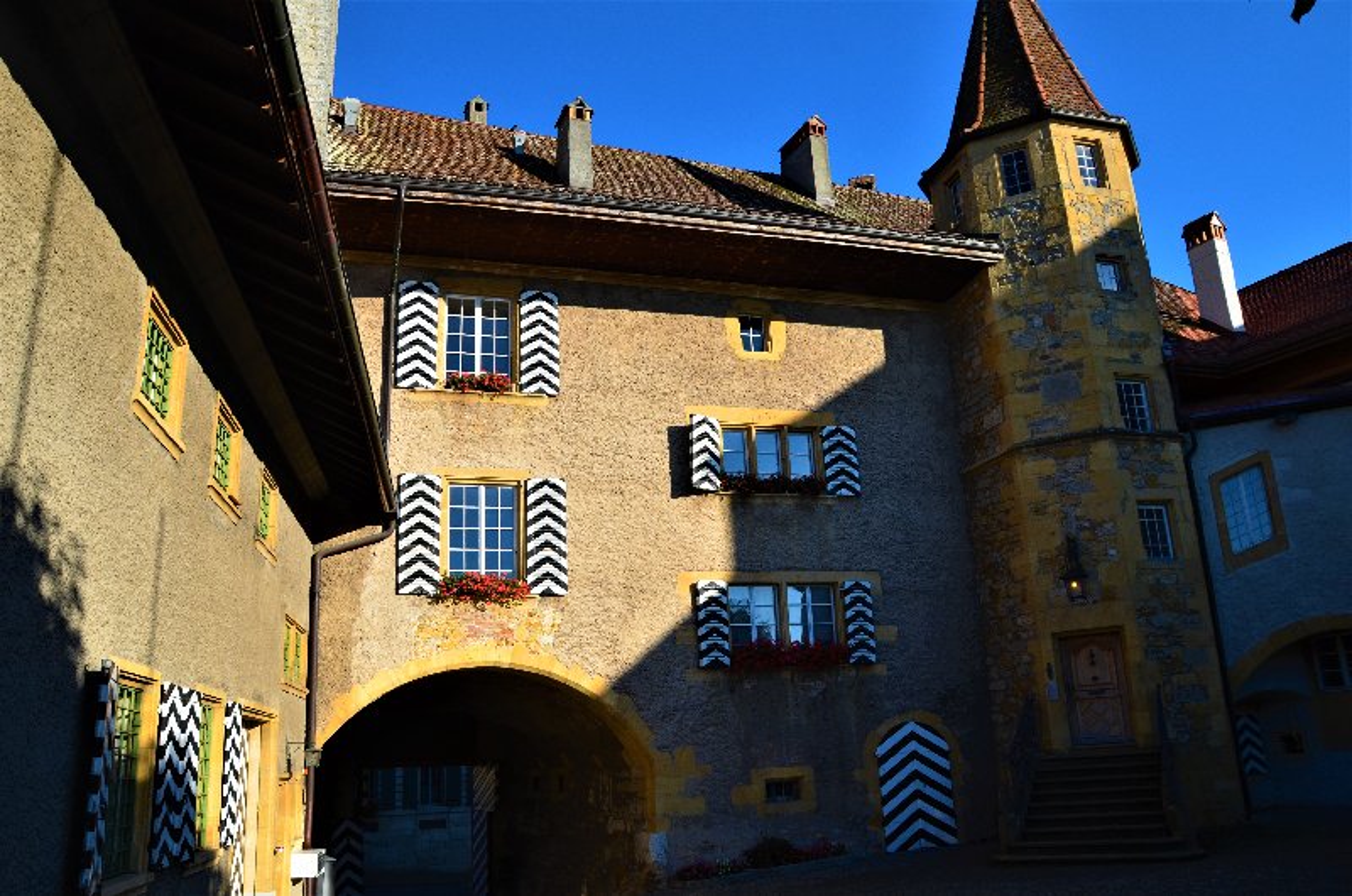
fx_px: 1012
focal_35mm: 27
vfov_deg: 47.7
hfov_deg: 67.5
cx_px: 676
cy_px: 448
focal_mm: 18
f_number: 9
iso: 320
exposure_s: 1/160
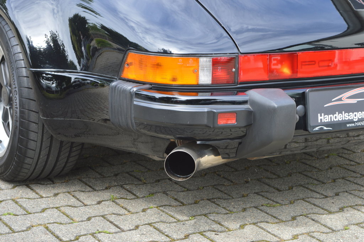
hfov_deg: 24.6
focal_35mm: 82
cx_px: 182
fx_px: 833
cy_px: 121
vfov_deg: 16.5
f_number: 5.6
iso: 180
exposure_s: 1/125
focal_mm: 55
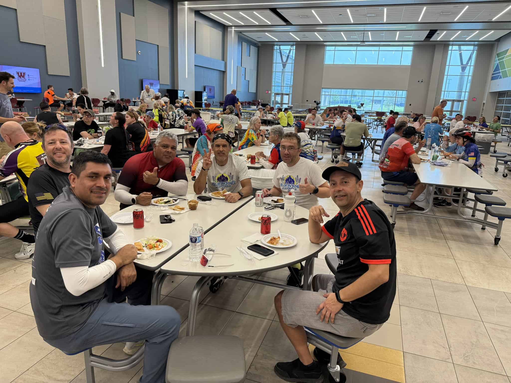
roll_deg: -2.4
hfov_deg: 71.6
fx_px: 354
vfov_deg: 56.8
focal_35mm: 24
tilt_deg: -11.3
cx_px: 256
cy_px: 192
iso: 200
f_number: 1.78
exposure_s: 1/140
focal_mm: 6.76
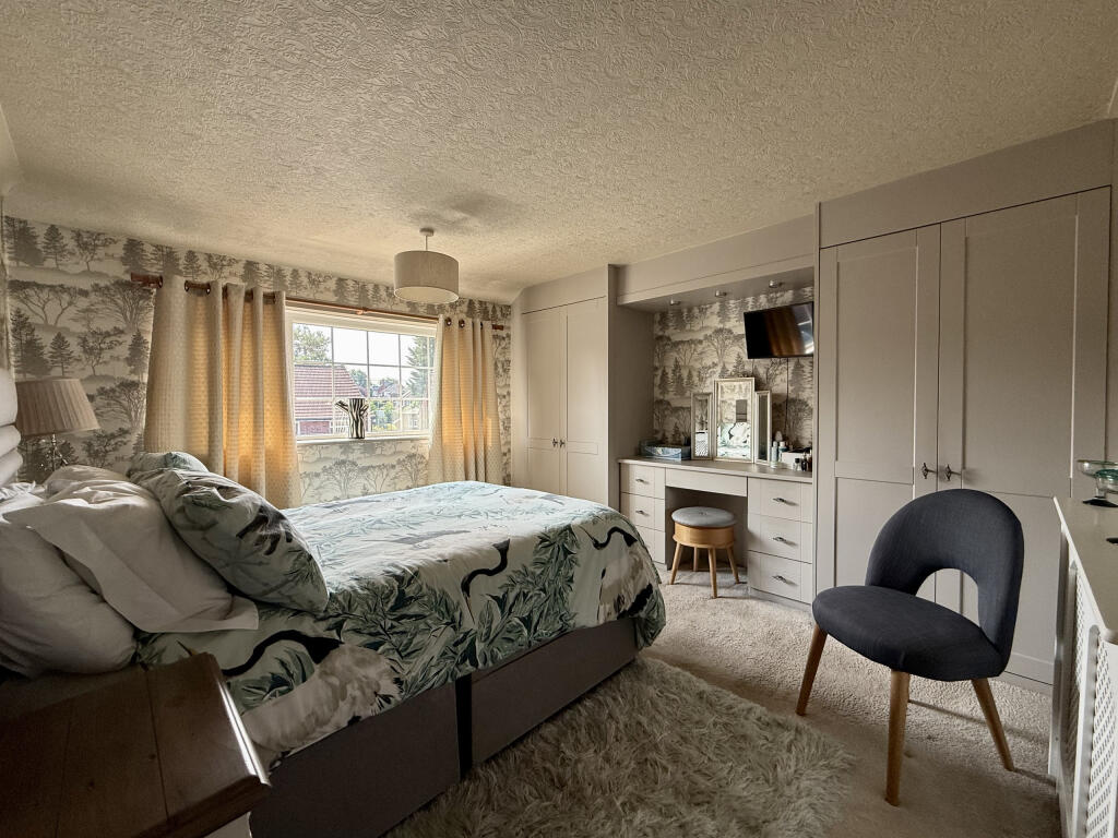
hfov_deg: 102.1
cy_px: 419
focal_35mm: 14
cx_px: 559
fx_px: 452
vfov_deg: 85.7
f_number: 2.2
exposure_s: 1/99
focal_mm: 2.22
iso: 64
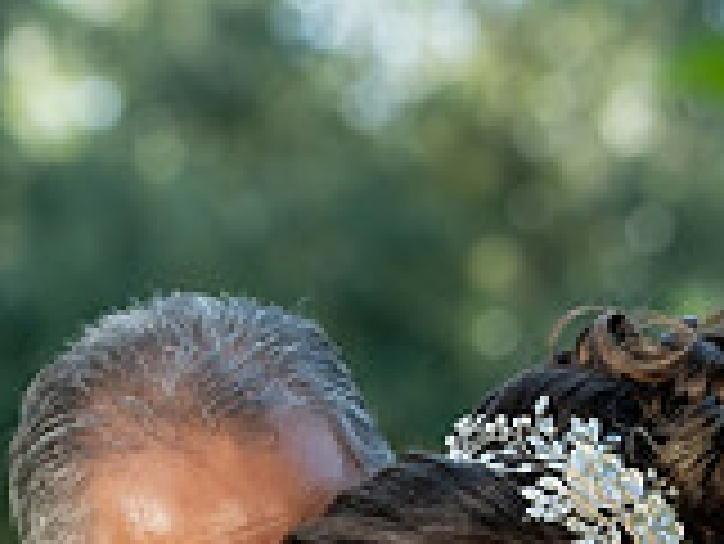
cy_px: 949
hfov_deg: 8.3
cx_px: 400
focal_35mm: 239
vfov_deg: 6.1
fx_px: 5002
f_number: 4
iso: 500
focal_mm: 89
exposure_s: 1/500
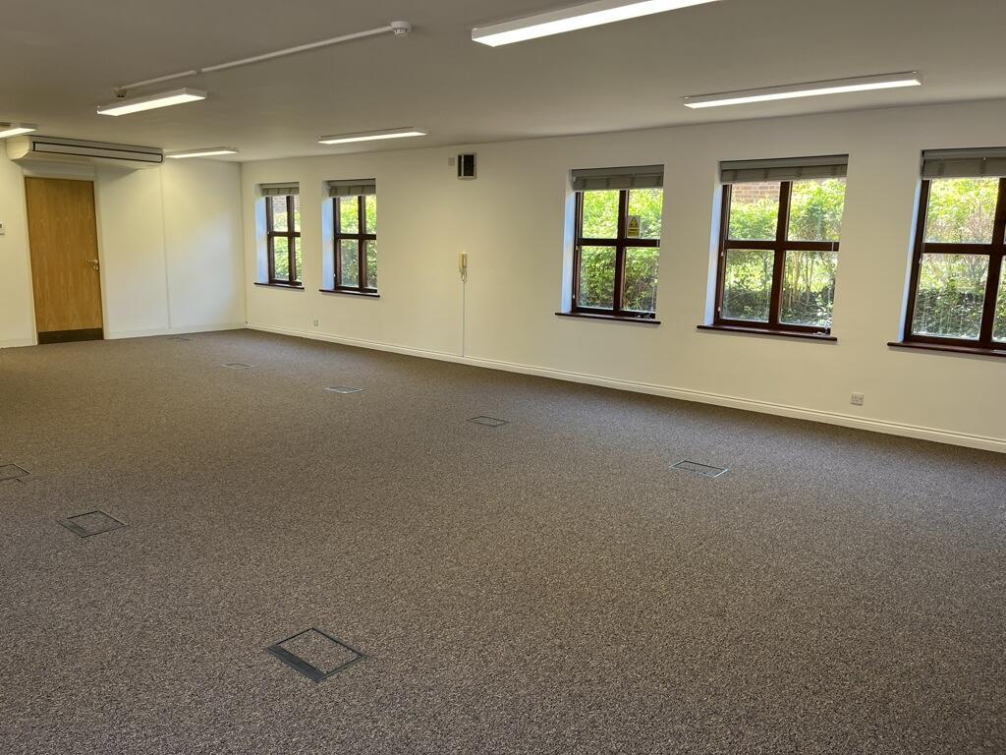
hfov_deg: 67.3
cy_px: 378
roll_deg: -1.0
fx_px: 756
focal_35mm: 26
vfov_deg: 53.1
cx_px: 503
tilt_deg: -10.5
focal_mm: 5.1
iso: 80
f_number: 1.6
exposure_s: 1/121
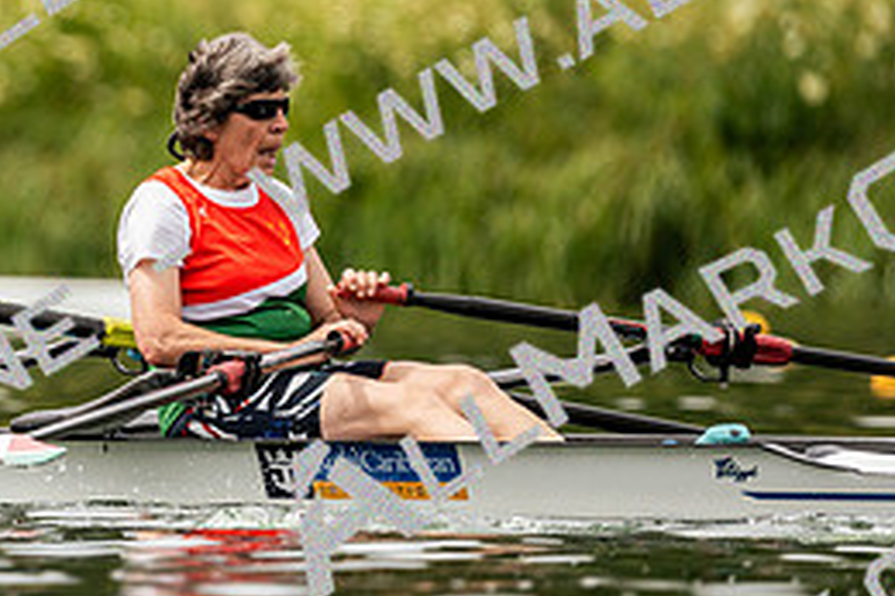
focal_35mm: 1339
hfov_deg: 1.5
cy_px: 277
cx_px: -3
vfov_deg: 1.0
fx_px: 33267
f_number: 6.3
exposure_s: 1/2000
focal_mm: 600
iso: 320
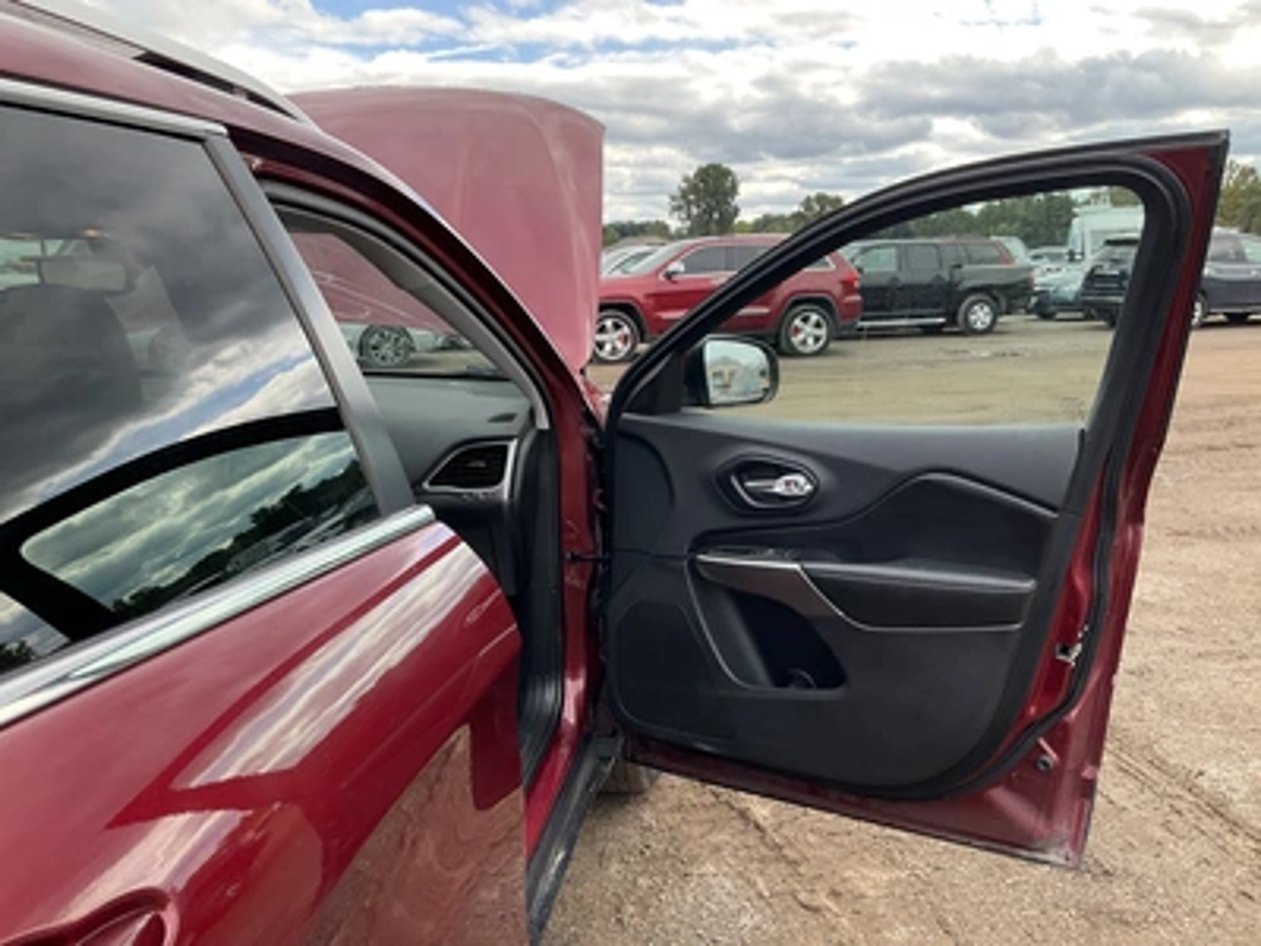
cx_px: 630
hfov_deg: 61.7
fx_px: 1056
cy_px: 473
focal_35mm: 29
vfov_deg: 48.2
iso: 25
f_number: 1.8
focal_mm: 3
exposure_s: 1/351
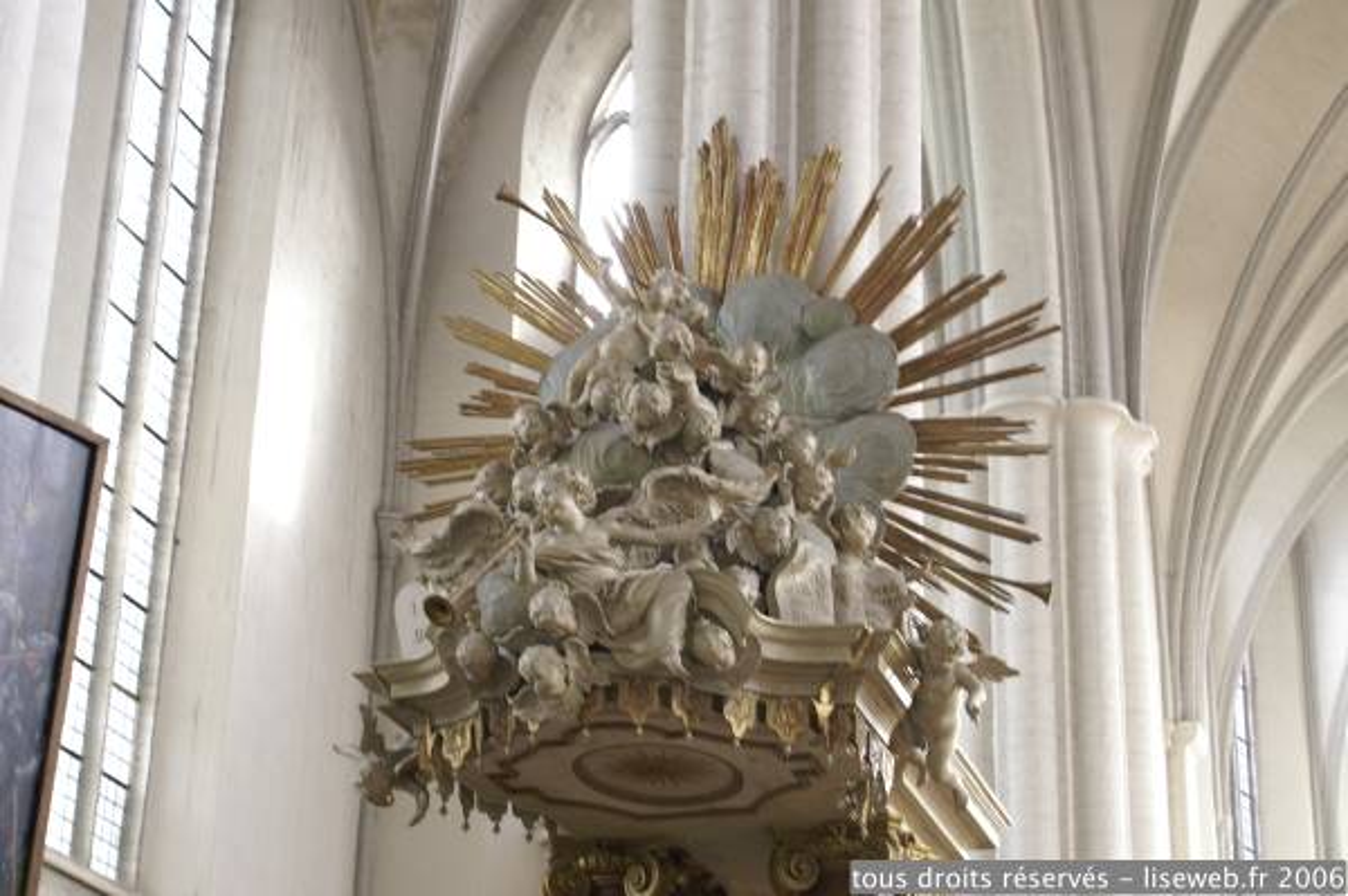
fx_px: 2806
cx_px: 674
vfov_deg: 18.2
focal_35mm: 75
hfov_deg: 27.0
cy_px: 448
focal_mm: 50
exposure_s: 1/4
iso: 100
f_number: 5.6
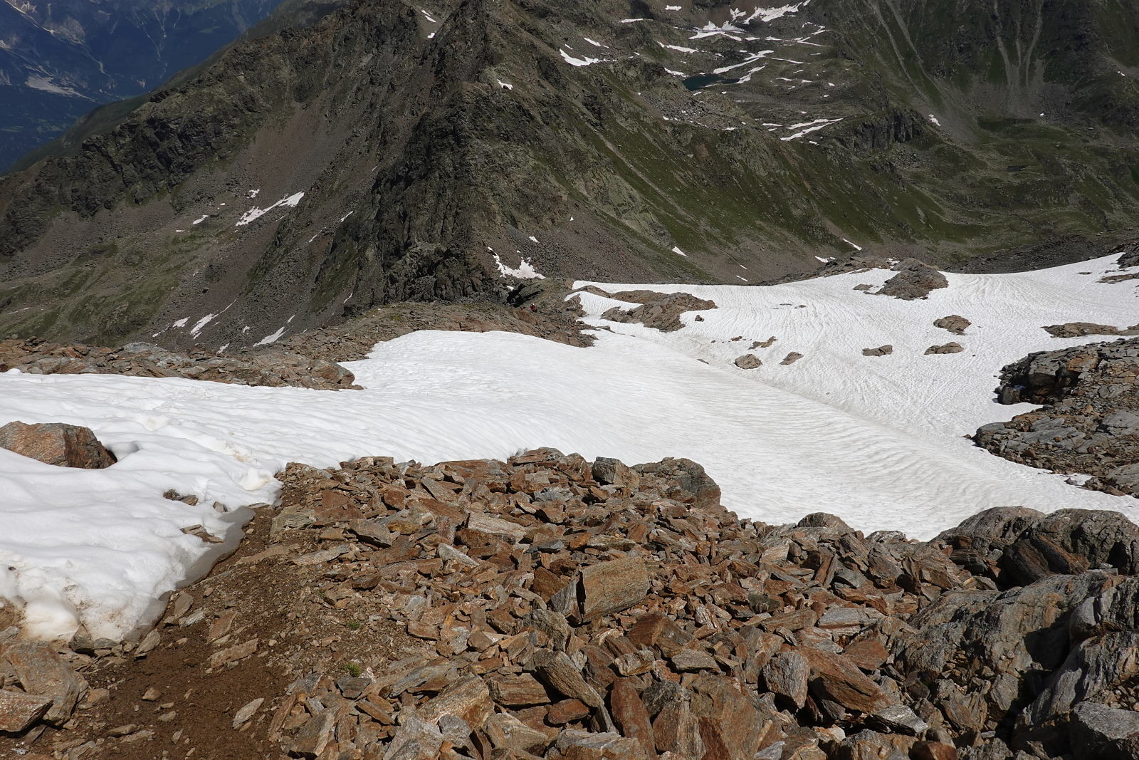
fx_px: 759
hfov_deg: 73.7
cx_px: 570
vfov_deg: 53.1
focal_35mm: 24
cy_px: 380
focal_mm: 9
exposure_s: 1/800
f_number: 8
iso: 125
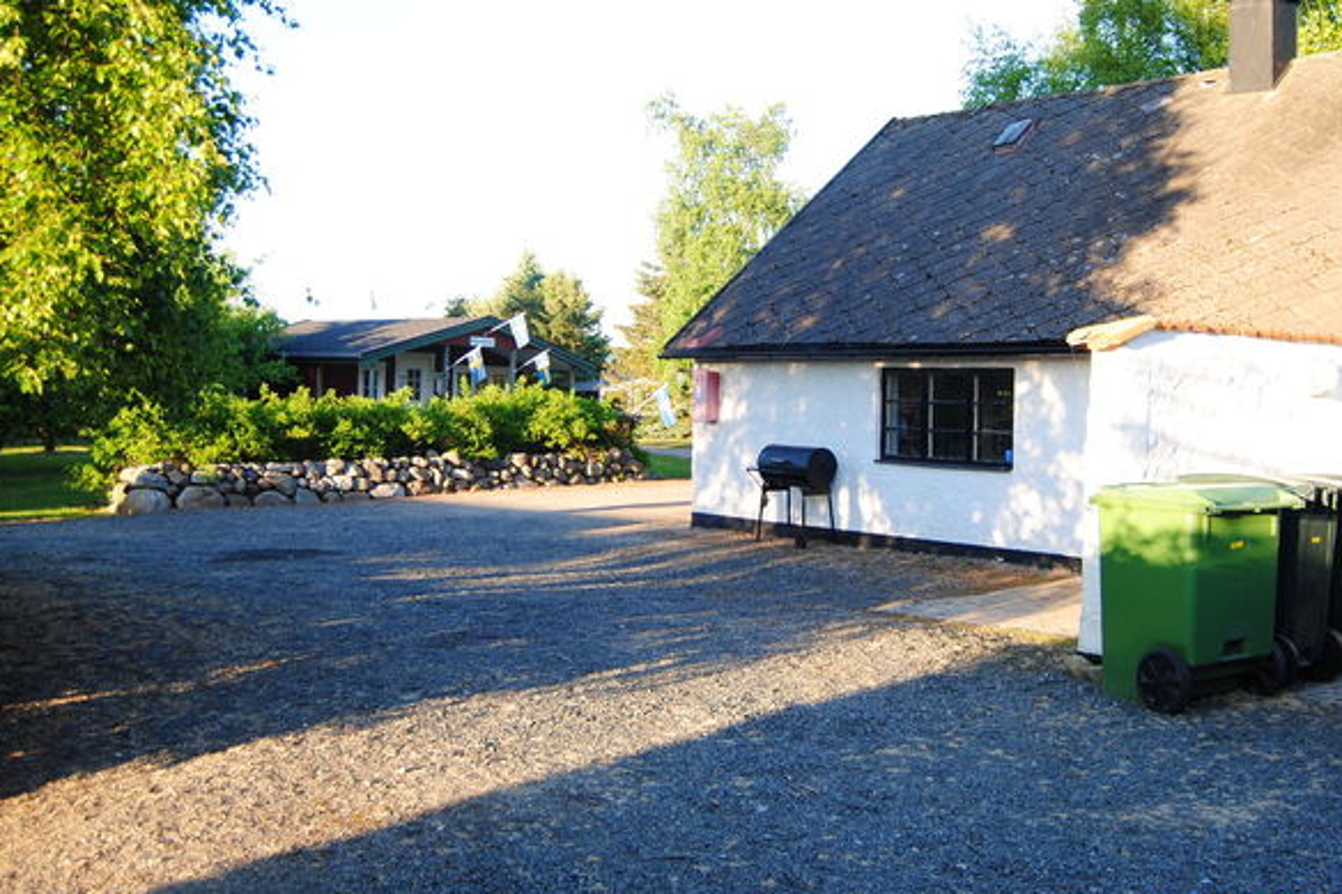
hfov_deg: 51.9
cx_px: 700
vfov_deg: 35.9
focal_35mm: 37
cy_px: 394
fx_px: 1379
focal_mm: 18
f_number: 3.5
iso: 100
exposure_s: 1/125
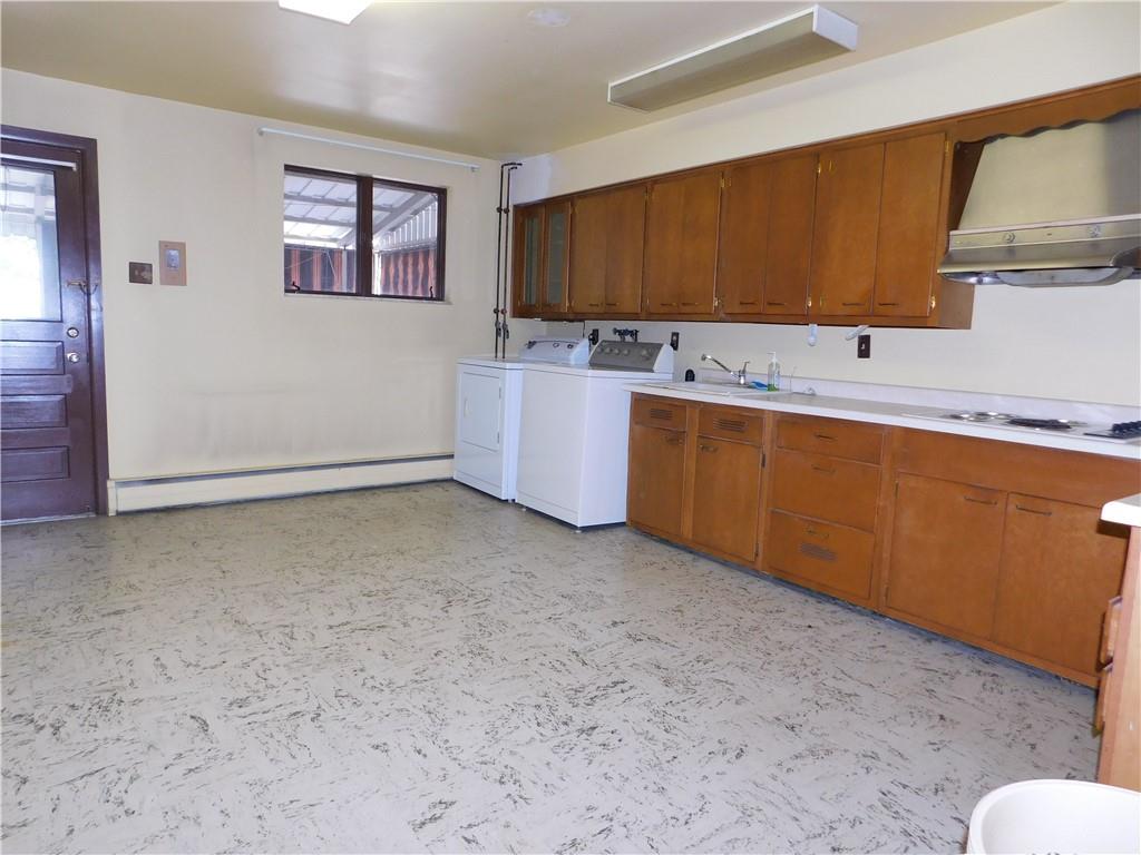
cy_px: 428
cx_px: 570
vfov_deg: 58.9
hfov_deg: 73.9
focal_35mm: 23
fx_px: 758
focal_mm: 4
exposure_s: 1/30
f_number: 3
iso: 200
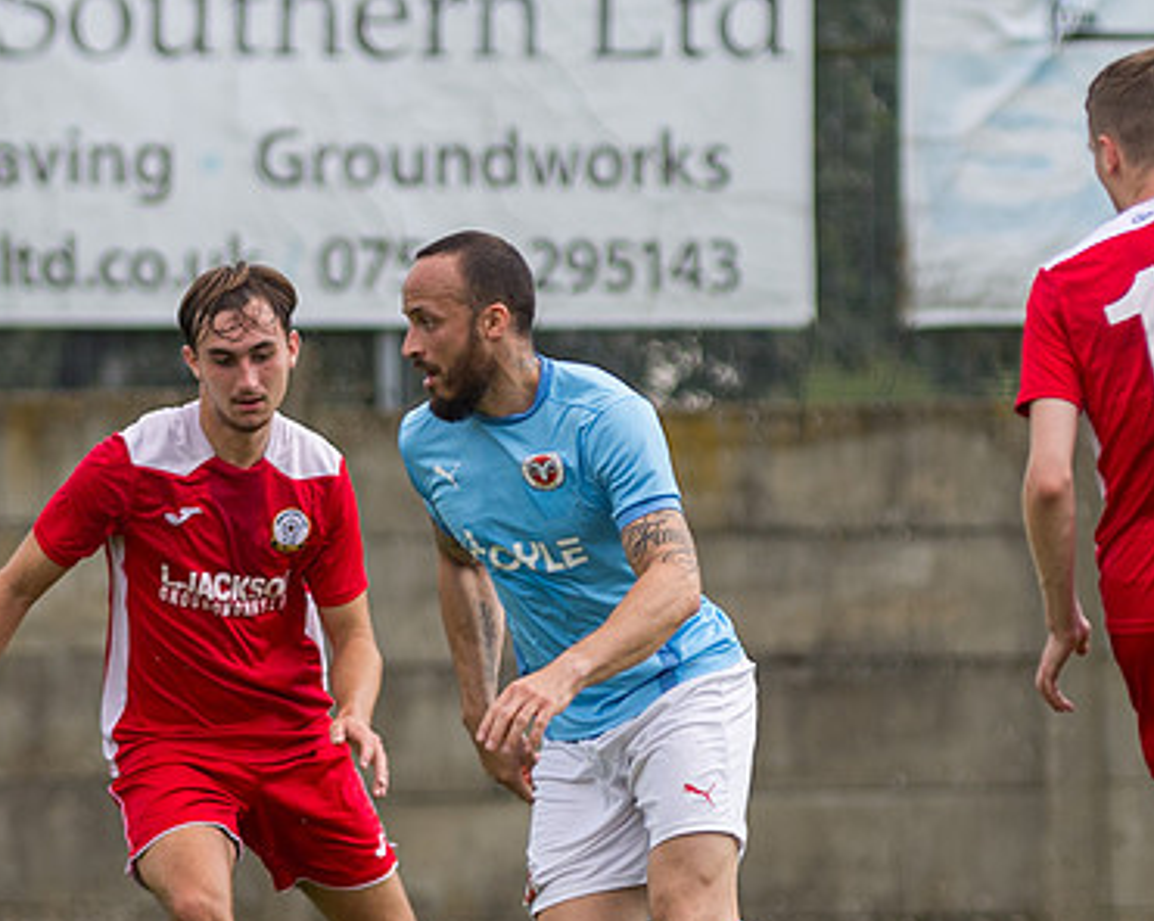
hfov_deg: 1.8
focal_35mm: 1079
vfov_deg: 1.4
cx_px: 797
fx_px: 36813
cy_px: 846
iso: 100
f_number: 2.8
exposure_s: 1/1600
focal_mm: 300
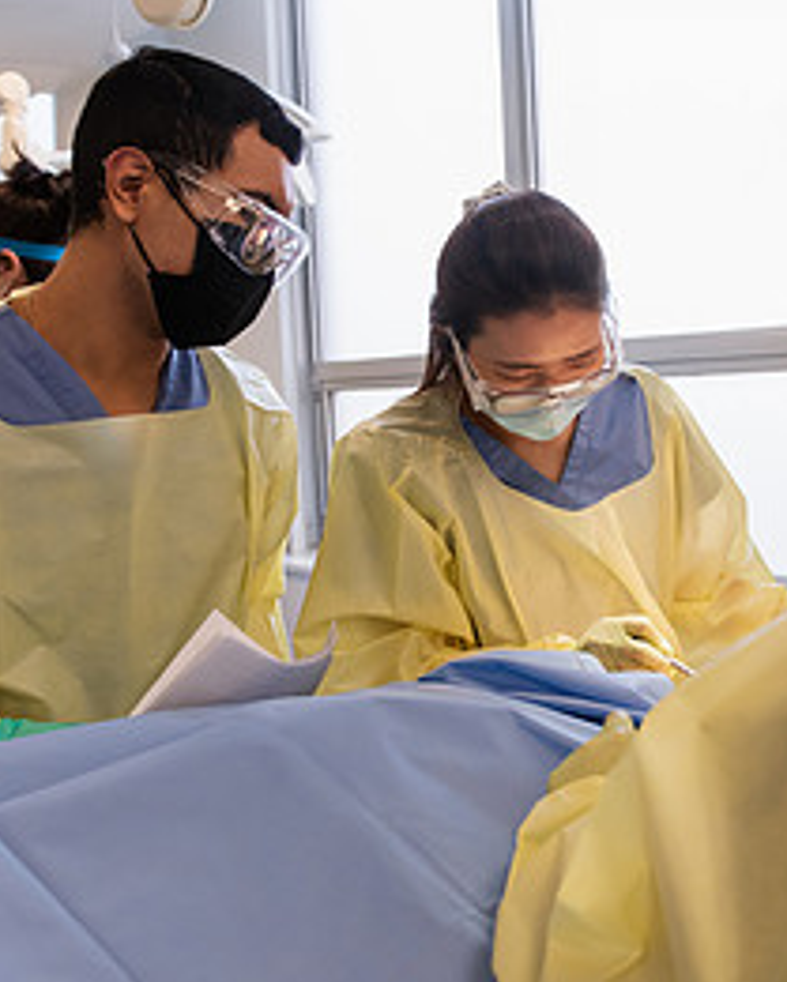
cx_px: 486
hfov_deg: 30.2
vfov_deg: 37.3
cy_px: 476
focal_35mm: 50
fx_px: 1455
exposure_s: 1/200
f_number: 4
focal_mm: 24
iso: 500
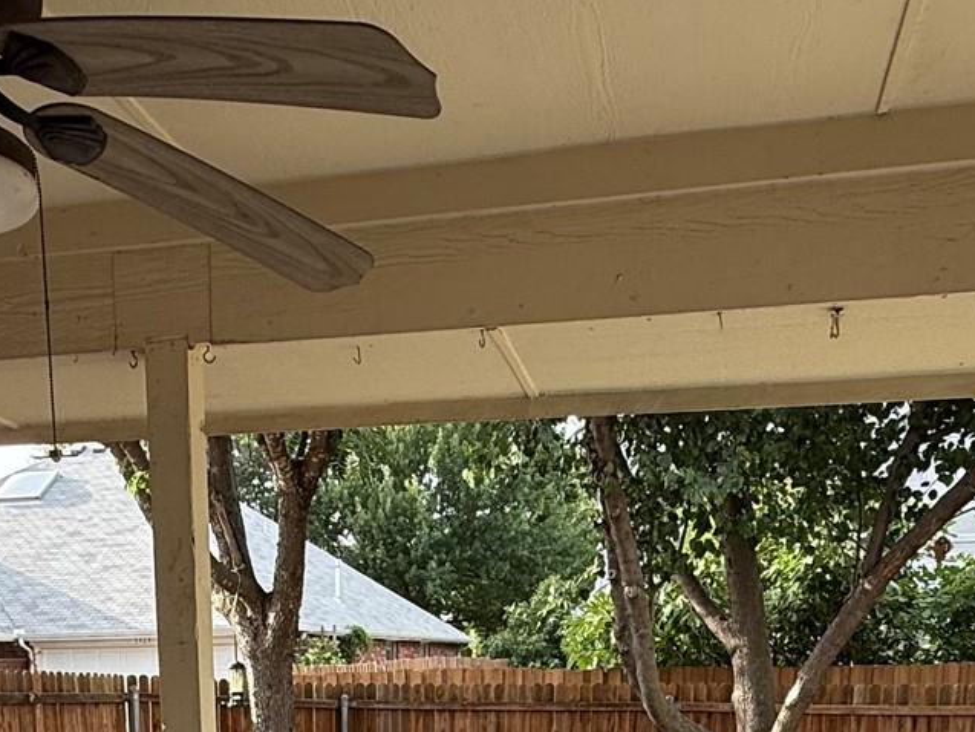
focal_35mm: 45
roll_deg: +0.6
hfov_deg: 41.7
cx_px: 360
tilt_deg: -11.6
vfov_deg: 27.2
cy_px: 942
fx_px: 1268
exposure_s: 1/241
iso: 50
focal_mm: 2.22
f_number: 2.2
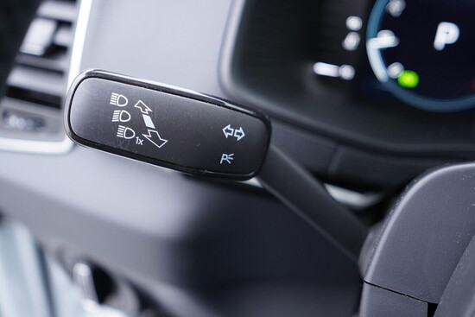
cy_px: 158
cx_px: 238
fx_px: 475
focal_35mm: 36
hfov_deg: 53.1
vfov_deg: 36.9
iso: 400
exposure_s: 1/40
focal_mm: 24
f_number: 2.8
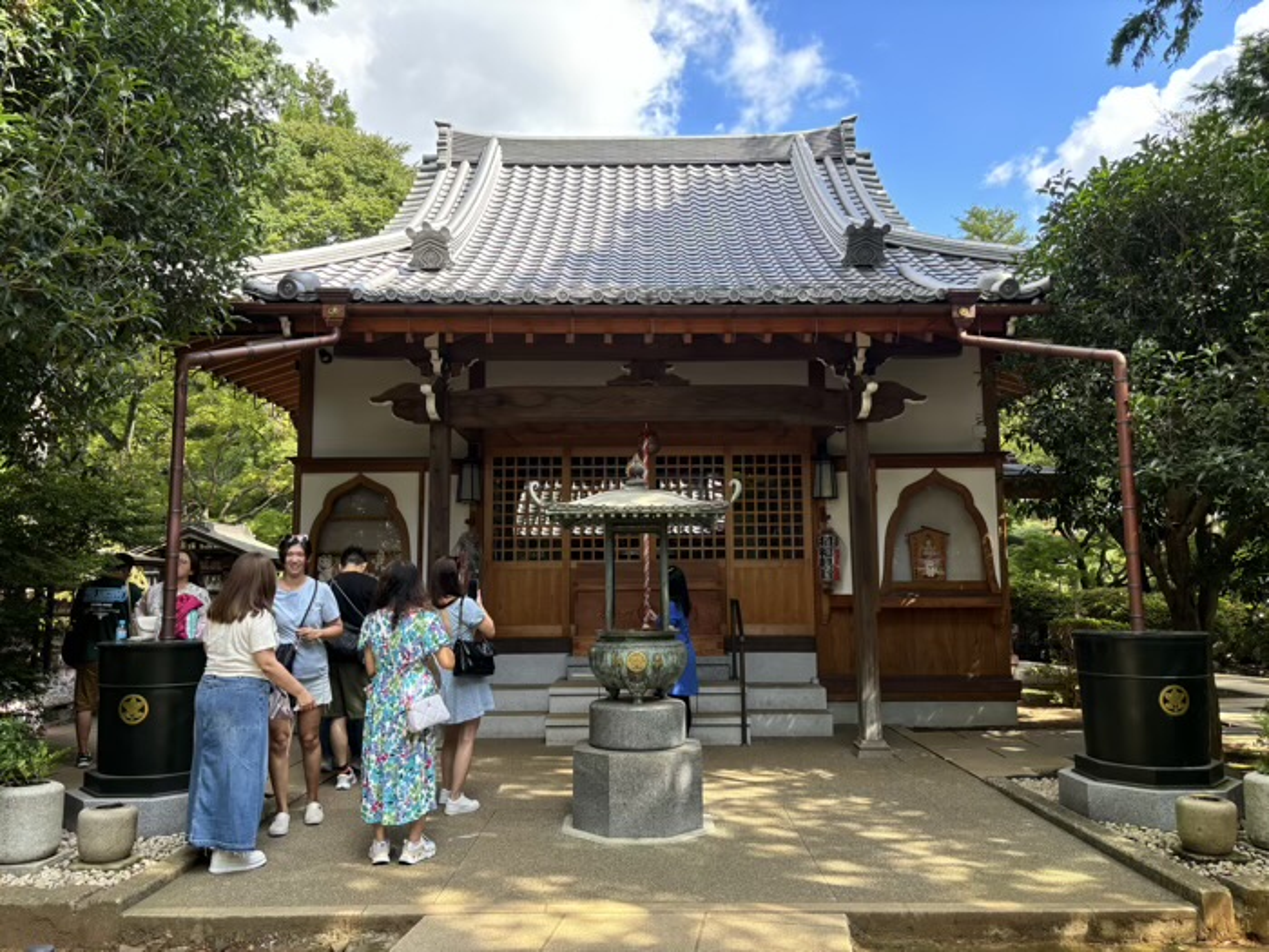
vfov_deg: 53.1
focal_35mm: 26
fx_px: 953
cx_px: 634
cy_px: 476
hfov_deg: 67.3
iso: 50
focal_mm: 5.96
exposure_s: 1/284
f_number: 1.6
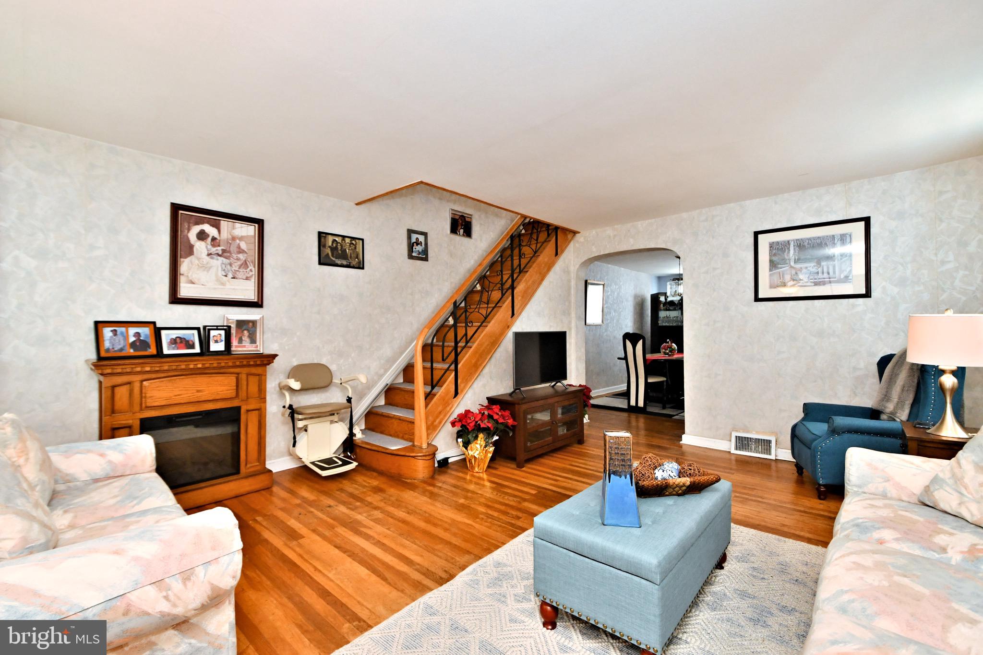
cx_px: 492
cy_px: 328
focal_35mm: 15
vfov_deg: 77.3
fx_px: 410
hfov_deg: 100.4
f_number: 5.6
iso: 1600
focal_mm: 10
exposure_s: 1/125
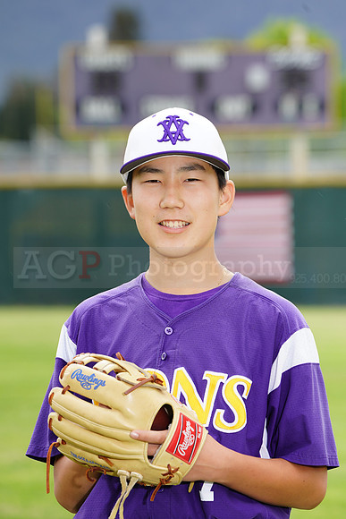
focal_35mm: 259
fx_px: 3731
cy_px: 260
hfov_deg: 5.3
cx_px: 173
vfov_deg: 7.9
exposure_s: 1/250
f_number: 8
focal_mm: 259
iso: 200
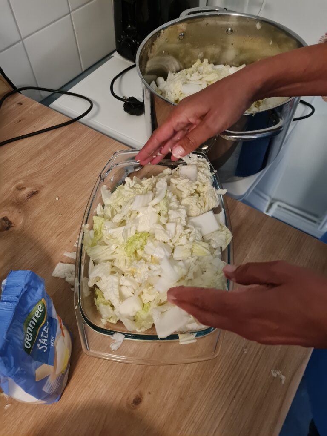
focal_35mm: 26
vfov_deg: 67.3
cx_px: 164
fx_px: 327
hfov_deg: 53.1
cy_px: 218
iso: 640
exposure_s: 1/50
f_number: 1.8
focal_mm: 5.4
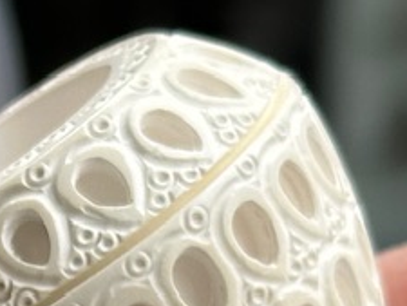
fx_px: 3212
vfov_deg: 5.3
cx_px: -313
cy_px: 657
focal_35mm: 273
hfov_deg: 7.1
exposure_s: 1/1475
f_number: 1.78
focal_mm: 6.86
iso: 64
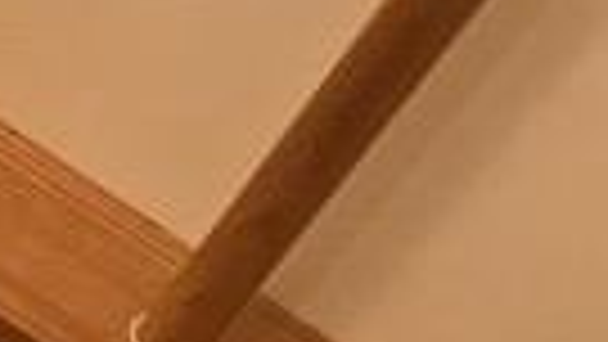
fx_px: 2338
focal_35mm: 145
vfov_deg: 8.3
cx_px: -617
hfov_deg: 12.9
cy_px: 18
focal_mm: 3.99
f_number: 1.8
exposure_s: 1/33
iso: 32
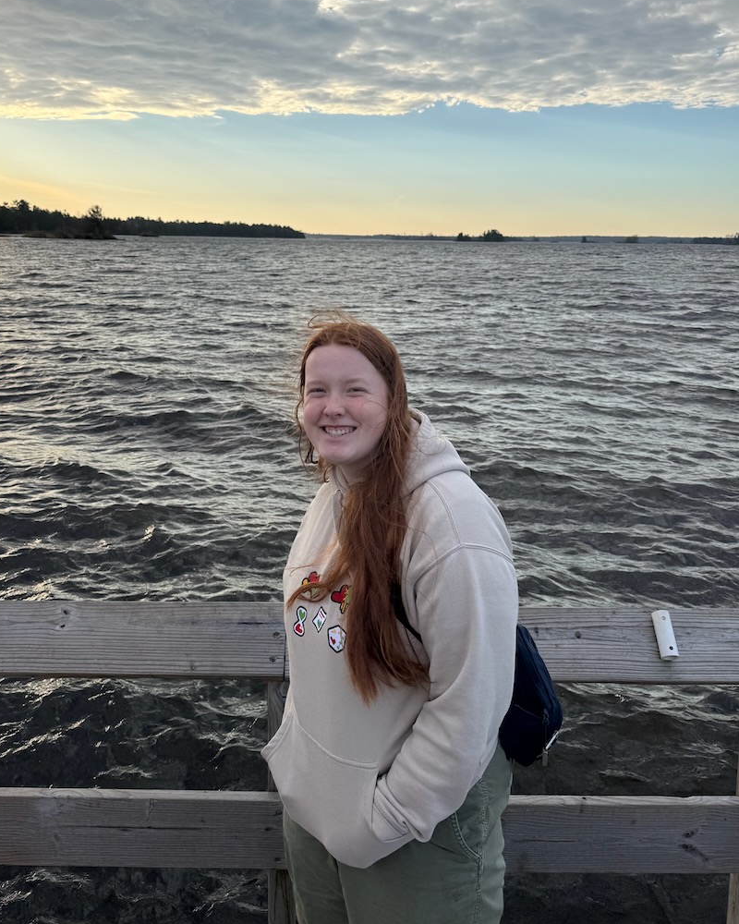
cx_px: 342
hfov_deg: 48.5
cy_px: 334
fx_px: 820
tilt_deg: -10.4
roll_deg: +0.2
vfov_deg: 57.9
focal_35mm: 30
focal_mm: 6.76
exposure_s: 1/2710
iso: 80
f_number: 1.78
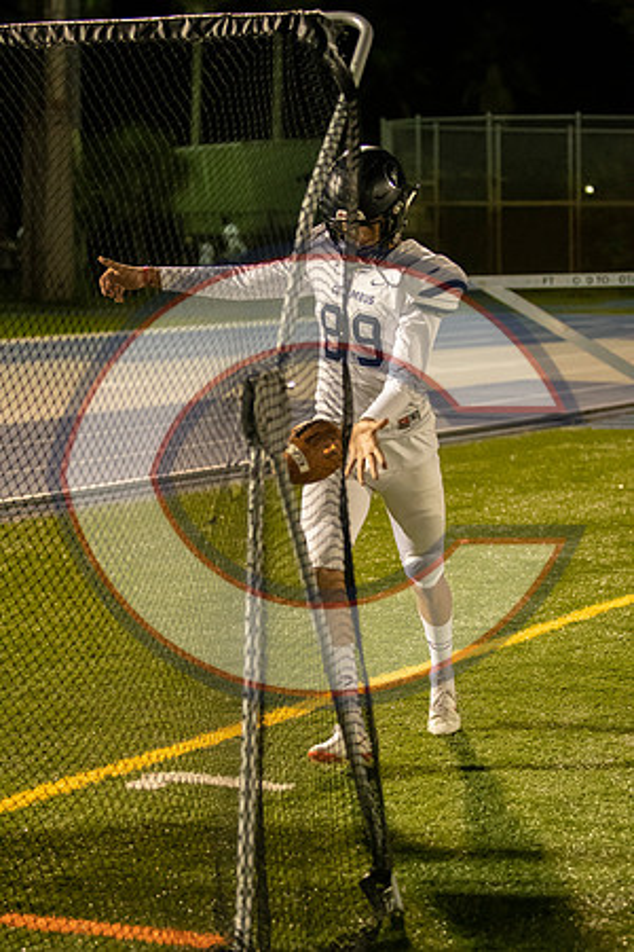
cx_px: 317
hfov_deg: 13.0
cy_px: 476
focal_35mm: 105
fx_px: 2774
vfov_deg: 19.5
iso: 10000
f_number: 2.8
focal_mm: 70
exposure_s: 1/1250
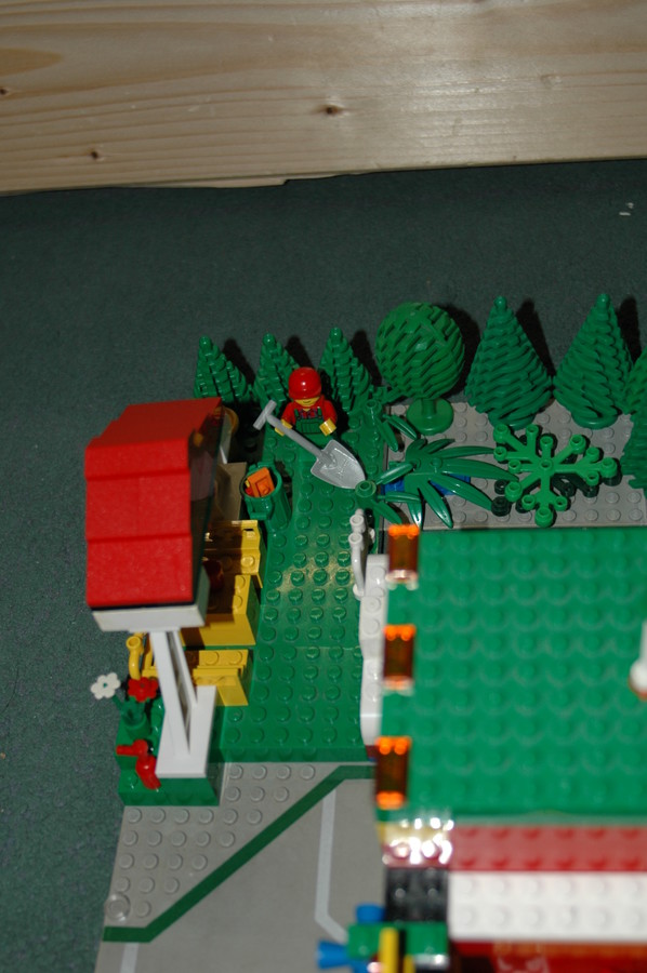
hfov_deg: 25.0
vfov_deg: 36.9
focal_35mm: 54
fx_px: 1459
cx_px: 324
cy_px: 486
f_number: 4.8
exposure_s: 1/60
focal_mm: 36
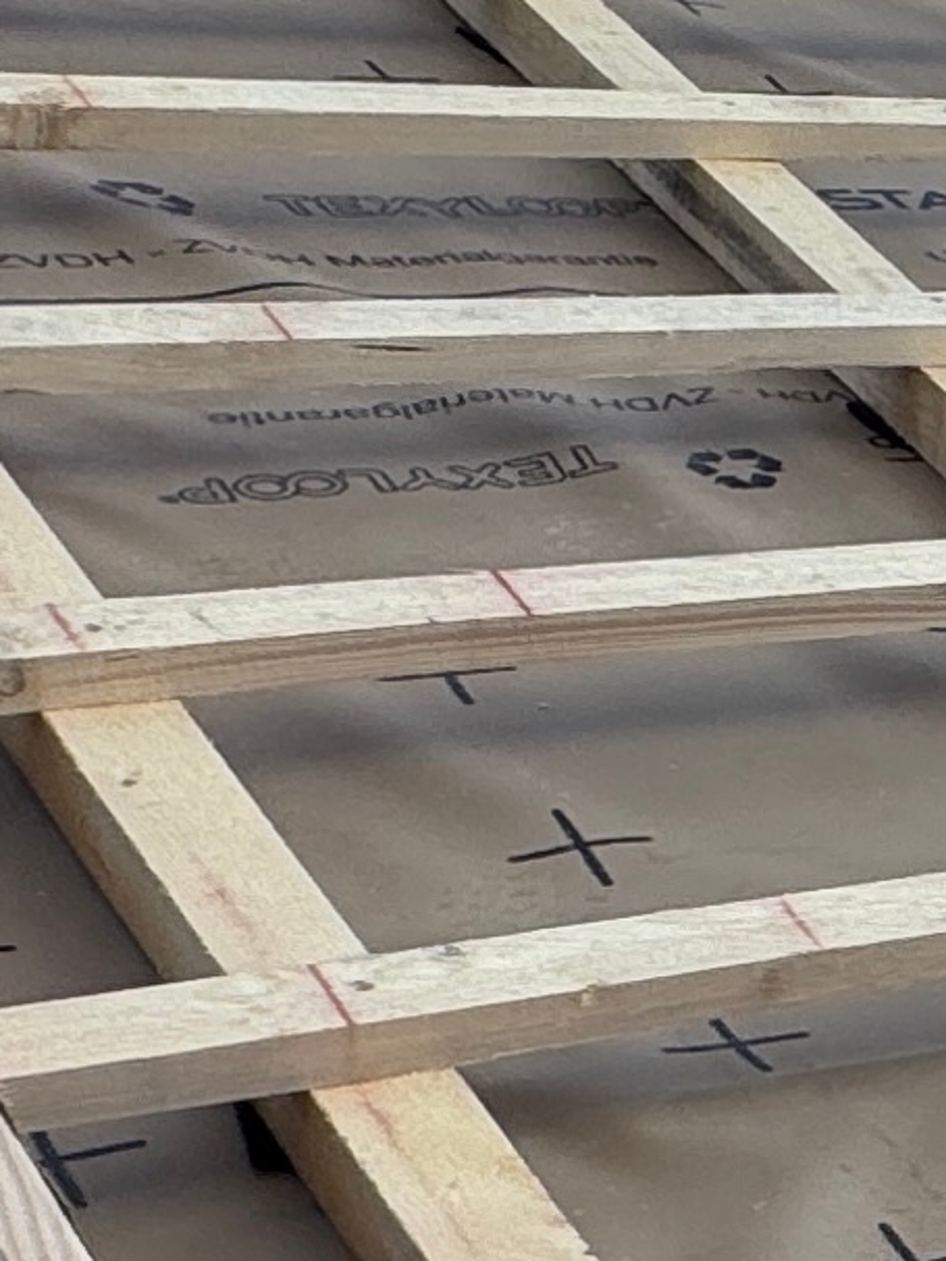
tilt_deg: -14.0
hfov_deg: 11.9
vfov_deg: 20.5
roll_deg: +1.4
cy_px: 1224
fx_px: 3390
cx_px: 2445
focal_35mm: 93
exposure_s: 1/479
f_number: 2.2
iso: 40
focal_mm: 2.22
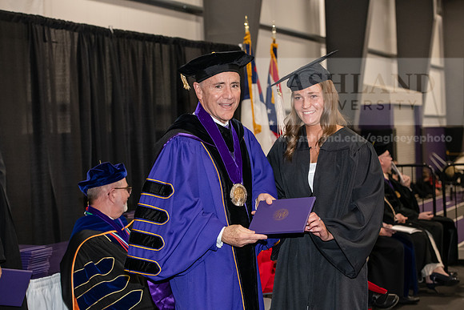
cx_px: 232
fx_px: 902
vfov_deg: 19.5
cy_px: 155
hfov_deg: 28.8
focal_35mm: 70
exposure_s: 1/200
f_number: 5
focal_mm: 70
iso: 2500
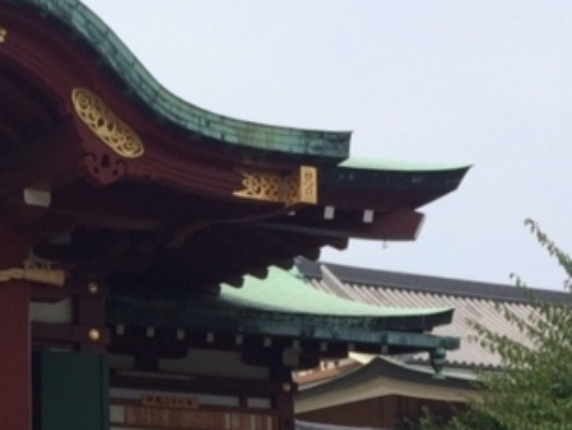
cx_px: -97
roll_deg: +0.2
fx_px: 1604
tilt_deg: +9.8
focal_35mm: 97
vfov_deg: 15.2
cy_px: 342
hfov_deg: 19.2
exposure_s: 1/1786
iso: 32
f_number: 2.2
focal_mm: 4.15
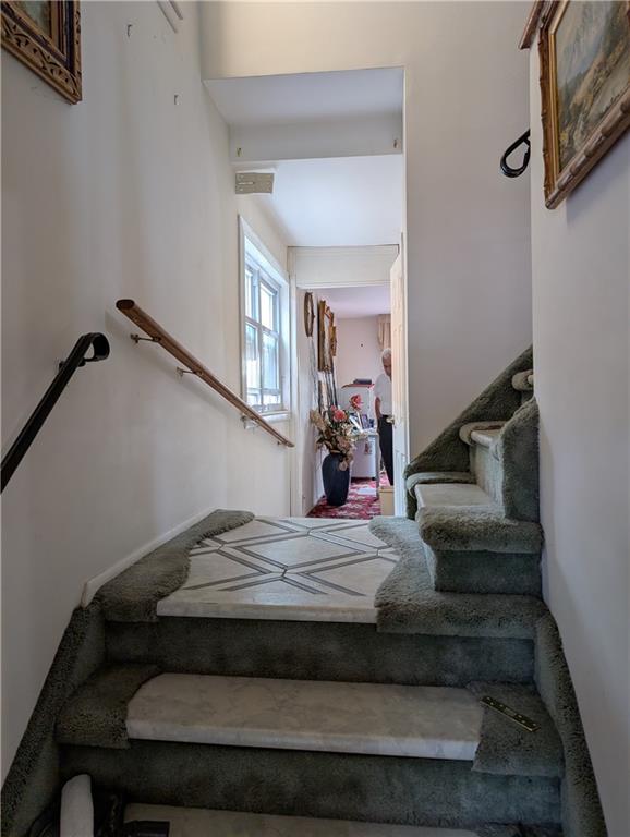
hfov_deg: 56.9
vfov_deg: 71.5
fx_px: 581
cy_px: 418
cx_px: 315
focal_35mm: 24
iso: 136
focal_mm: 6.9
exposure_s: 1/120
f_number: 1.68
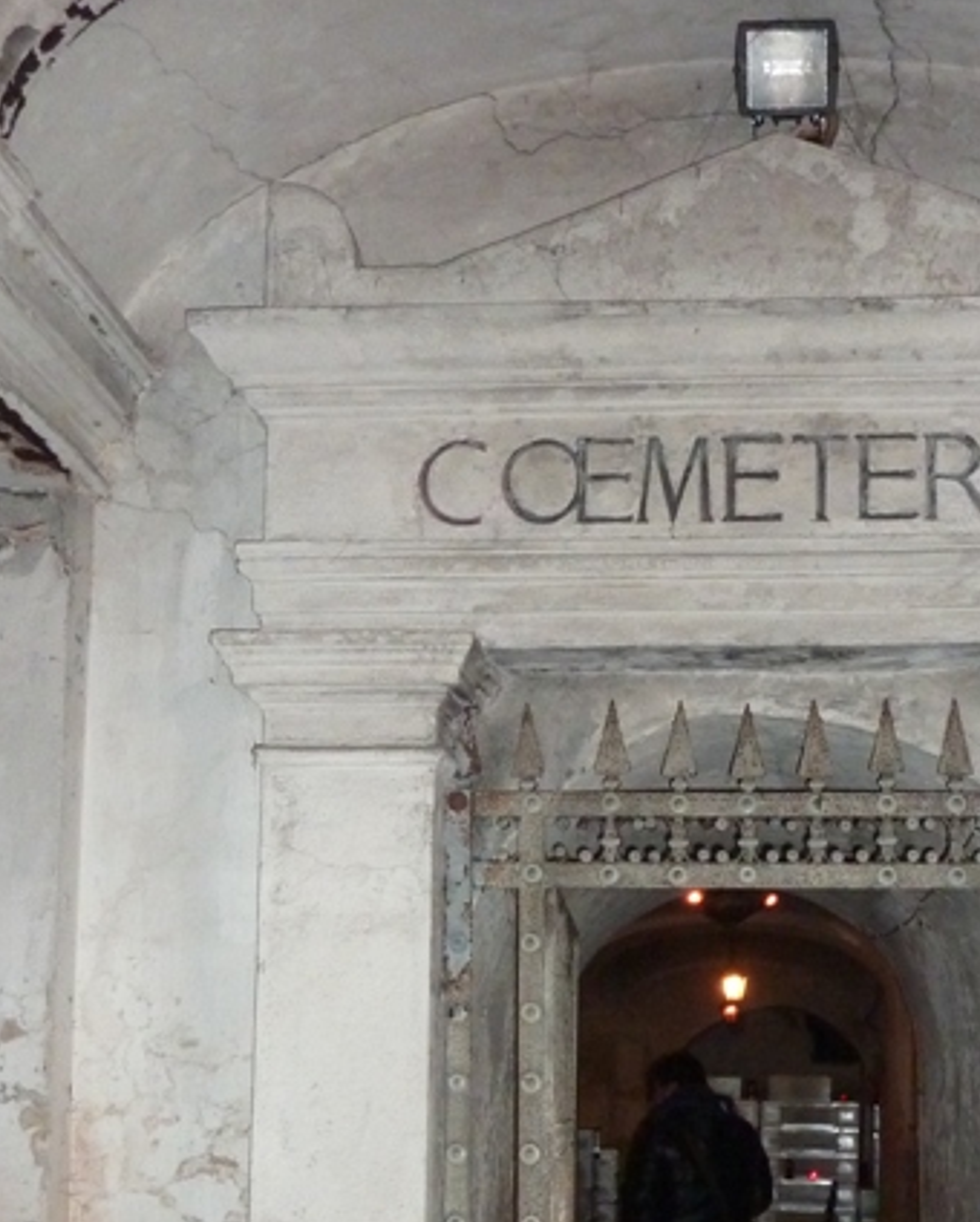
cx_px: 698
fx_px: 1665
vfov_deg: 39.1
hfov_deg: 32.4
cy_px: 934
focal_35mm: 46
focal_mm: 4.1
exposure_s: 1/30
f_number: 3.3
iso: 500
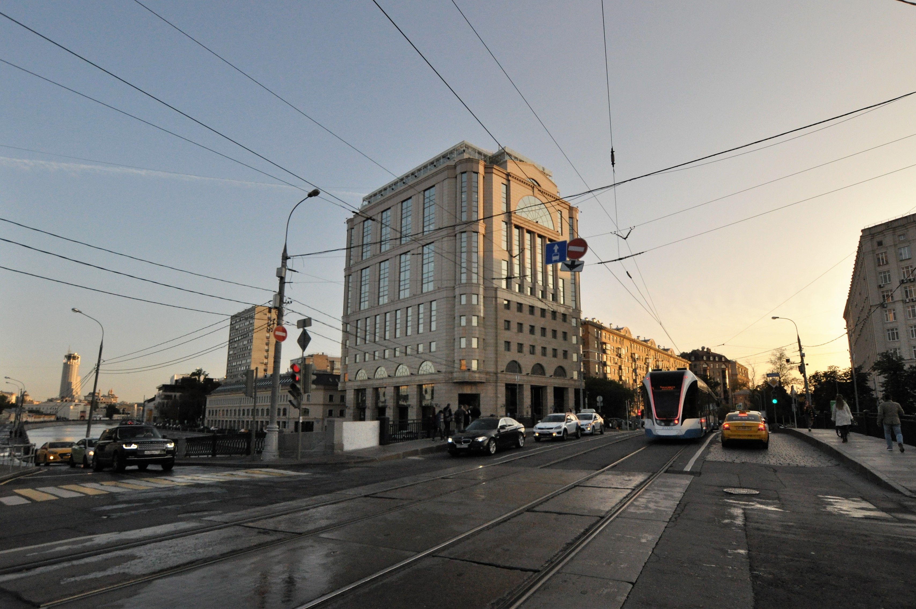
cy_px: 304
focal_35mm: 15
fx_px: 381
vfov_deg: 77.2
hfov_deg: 100.5
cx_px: 458
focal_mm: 10
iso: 800
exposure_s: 1/1000
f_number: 6.3
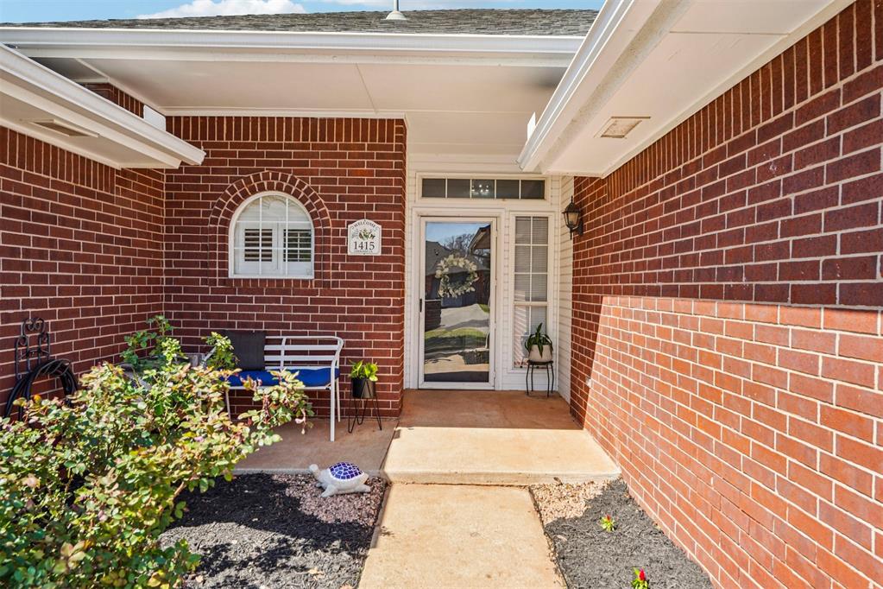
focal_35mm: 24
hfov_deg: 73.7
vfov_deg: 53.1
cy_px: 294
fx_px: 589
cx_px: 442
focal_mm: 24
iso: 100
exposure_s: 1/60
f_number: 8
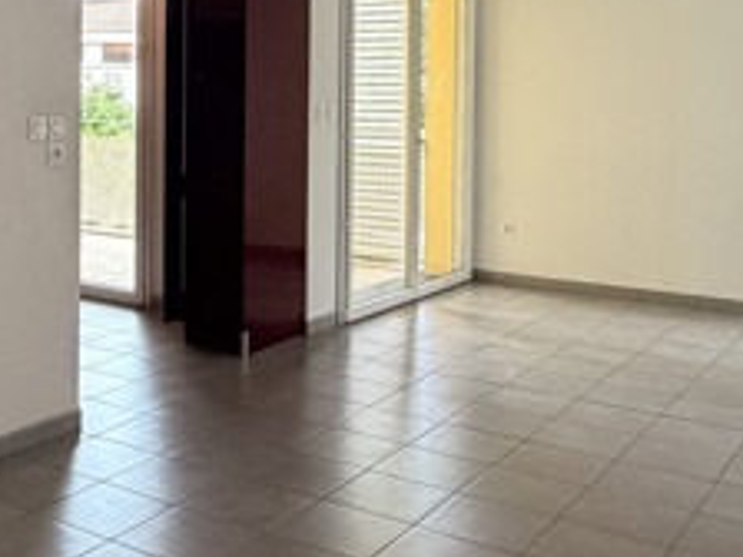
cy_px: 99
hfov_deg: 37.3
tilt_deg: -0.8
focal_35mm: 50
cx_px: 186
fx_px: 1073
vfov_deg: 28.4
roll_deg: -0.2
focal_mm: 2.22
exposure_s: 1/100
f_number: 2.2
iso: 250
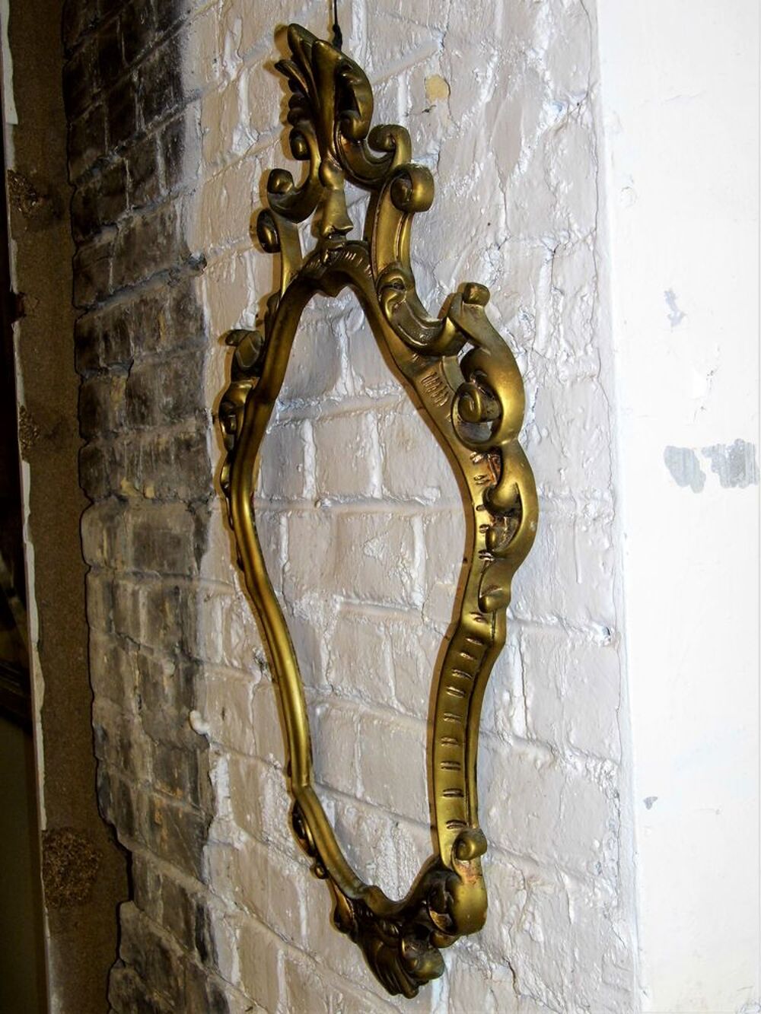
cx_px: 380
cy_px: 507
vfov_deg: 43.8
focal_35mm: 43
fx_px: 1260
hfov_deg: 33.6
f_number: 3.5
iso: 100
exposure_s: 1/60
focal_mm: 7.7
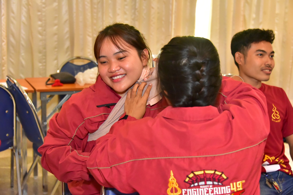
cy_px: 98
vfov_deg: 20.9
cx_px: 146
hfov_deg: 30.9
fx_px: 529
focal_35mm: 65
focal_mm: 65
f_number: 5.6
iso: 10000
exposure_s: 1/160
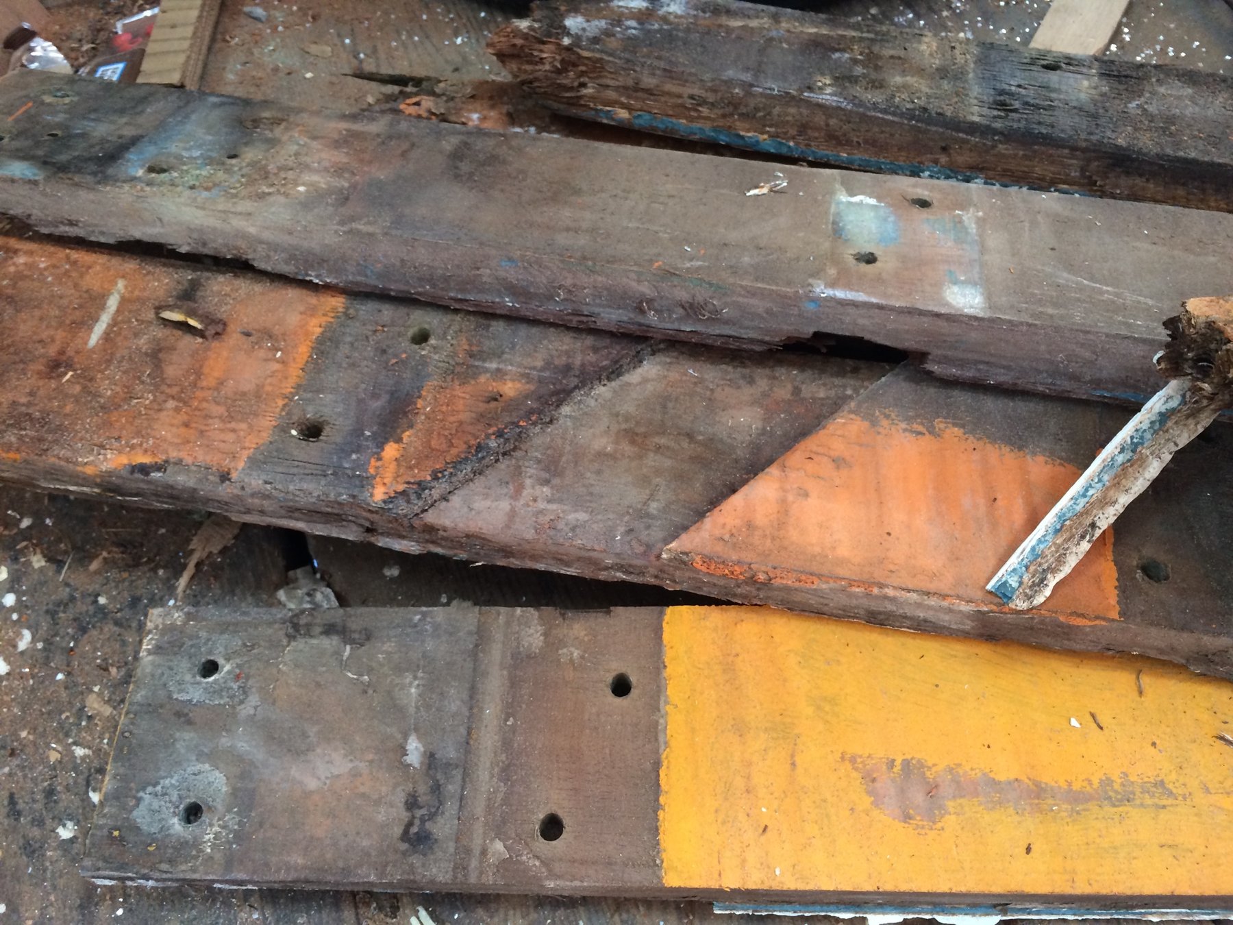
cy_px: 462
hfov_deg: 61.7
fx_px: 1033
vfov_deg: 48.2
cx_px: 616
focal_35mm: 29
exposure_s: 1/30
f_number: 2.2
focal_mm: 4.15
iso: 125
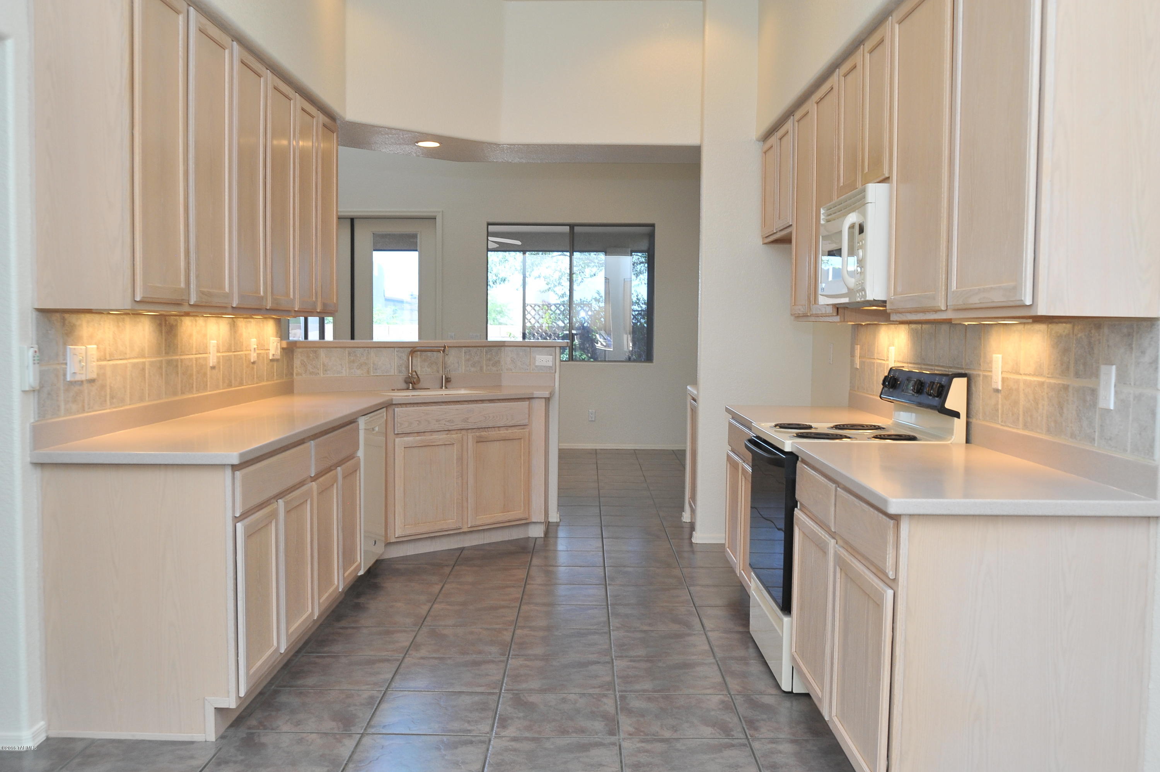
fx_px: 1127
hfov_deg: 54.5
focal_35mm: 35
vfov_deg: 37.8
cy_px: 386
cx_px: 580
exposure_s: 1/40
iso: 1000
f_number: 10
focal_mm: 35
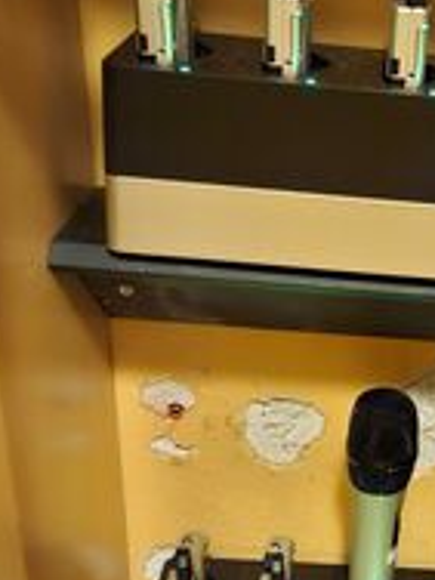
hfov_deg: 24.6
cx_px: 420
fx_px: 955
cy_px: 396
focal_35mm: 57
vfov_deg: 33.4
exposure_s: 1/17
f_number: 1.8
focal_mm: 5.4
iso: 1250
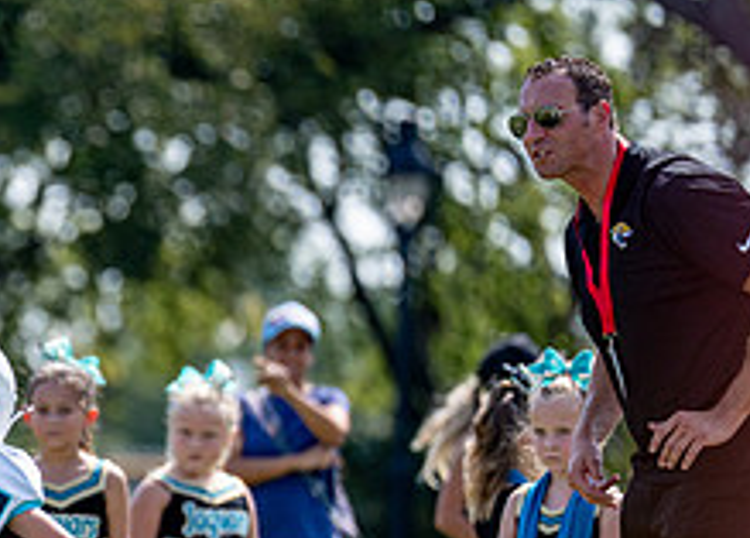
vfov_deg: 2.3
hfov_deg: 3.1
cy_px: 529
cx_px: -257
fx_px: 13649
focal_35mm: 640
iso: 200
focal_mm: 200
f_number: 2.8
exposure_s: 1/4000
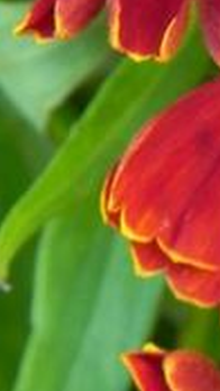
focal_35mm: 813
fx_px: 8423
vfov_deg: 2.7
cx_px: 384
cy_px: -204
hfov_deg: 1.5
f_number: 5
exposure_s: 1/25
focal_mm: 28.8
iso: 160
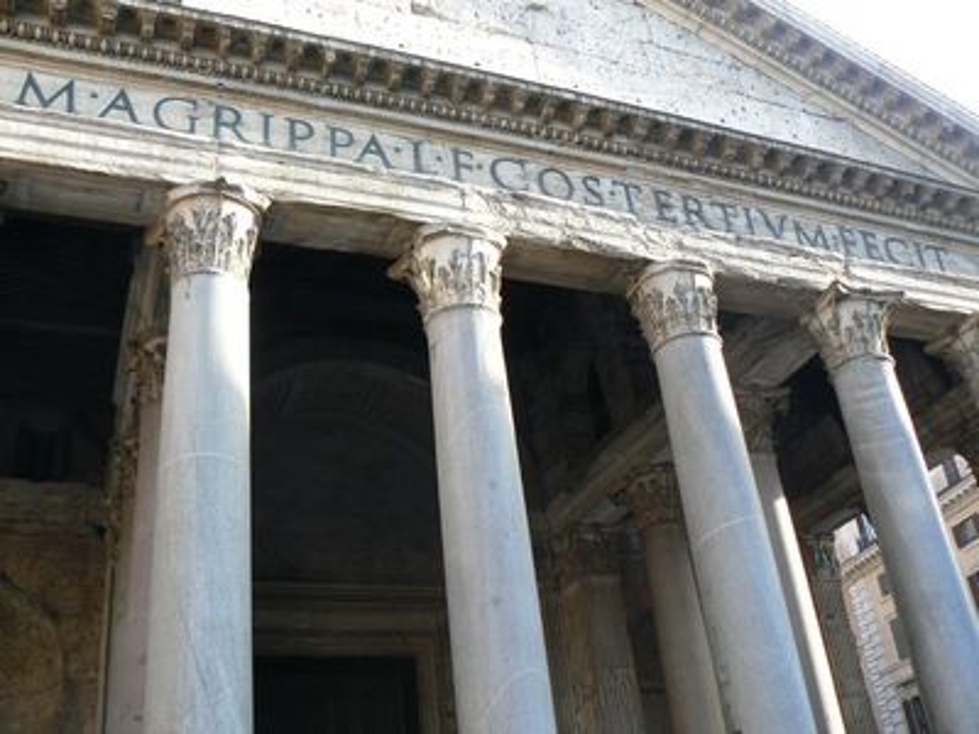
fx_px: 1018
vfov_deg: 39.7
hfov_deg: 51.4
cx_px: 490
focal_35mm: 36
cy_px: 367
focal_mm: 6
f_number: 2.8
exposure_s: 1/100
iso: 80
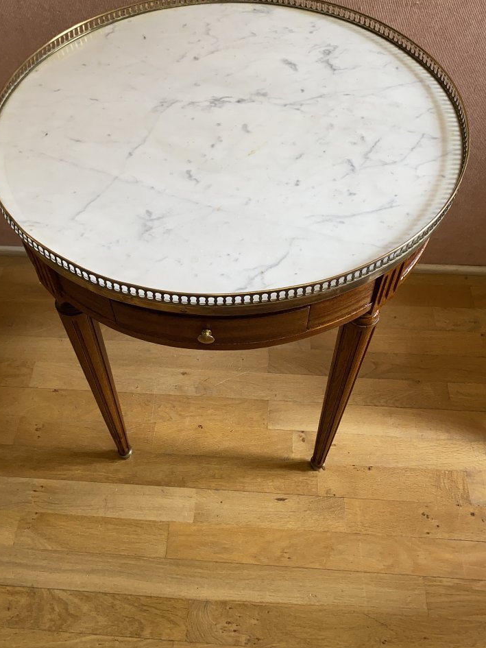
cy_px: 307
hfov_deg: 42.8
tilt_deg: -51.7
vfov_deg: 55.3
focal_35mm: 33
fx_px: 618
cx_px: 202
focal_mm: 4.25
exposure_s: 1/50
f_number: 1.8
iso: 64
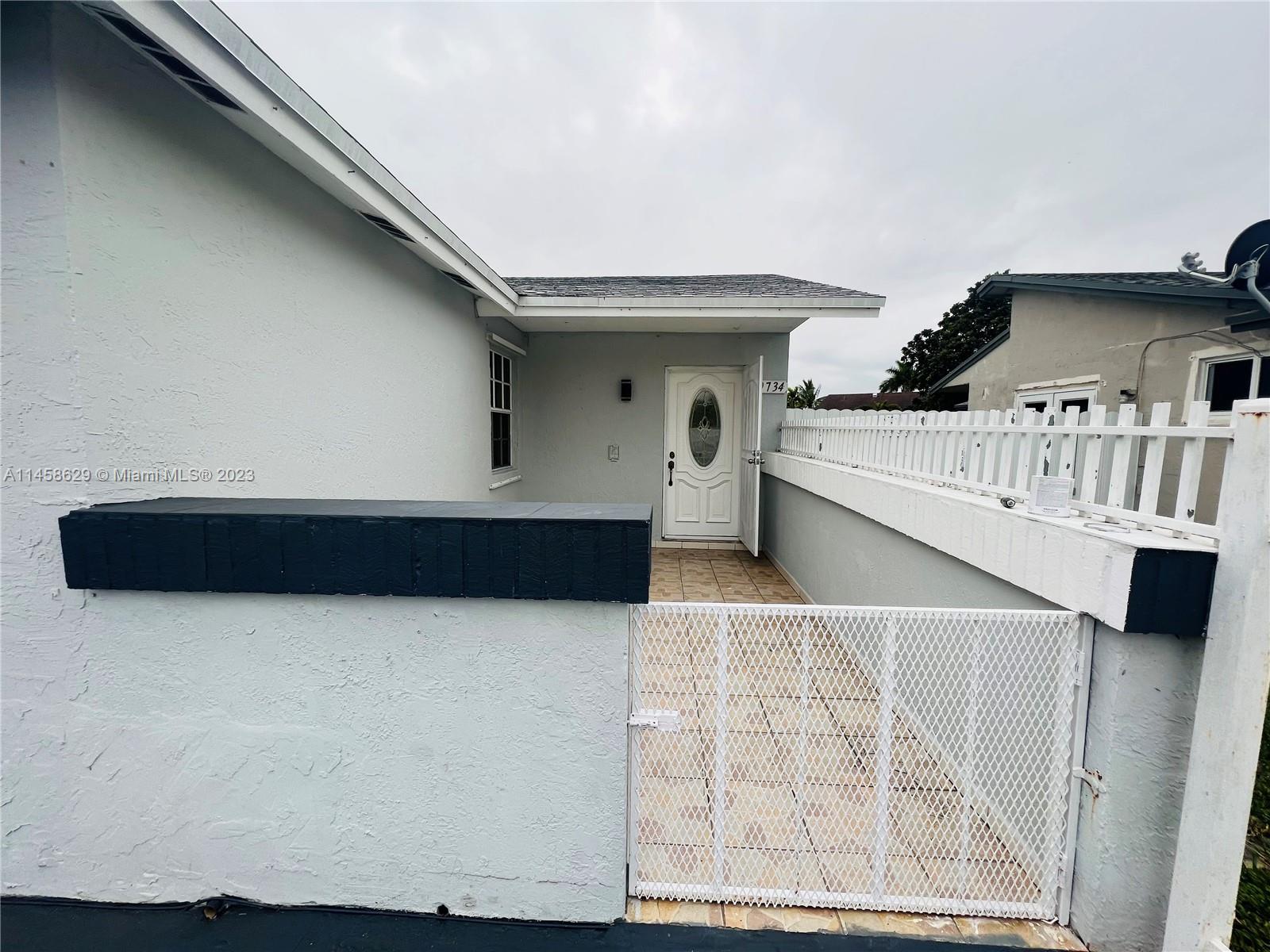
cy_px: 476
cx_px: 635
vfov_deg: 89.9
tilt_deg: -5.9
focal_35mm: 13
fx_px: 477
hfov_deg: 106.2
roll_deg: -1.1
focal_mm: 1.57
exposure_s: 1/223
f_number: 1.8
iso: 32
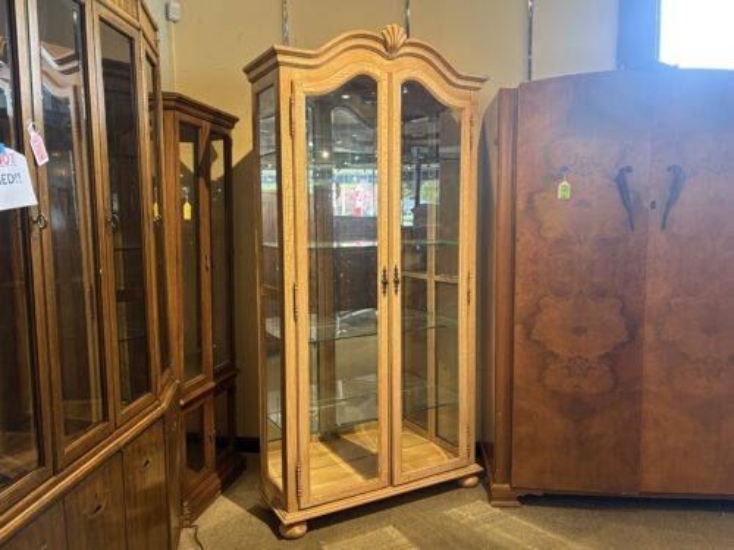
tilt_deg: -5.8
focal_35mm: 26
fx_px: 551
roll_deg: -0.8
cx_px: 367
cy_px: 275
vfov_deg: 53.1
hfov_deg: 67.3
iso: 160
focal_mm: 5.96
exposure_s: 1/60
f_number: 1.6
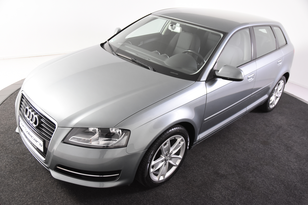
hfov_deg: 61.9
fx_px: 257
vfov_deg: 43.6
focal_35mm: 30
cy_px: 102
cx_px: 154
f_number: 3.5
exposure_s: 1/50
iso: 1600
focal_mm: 20
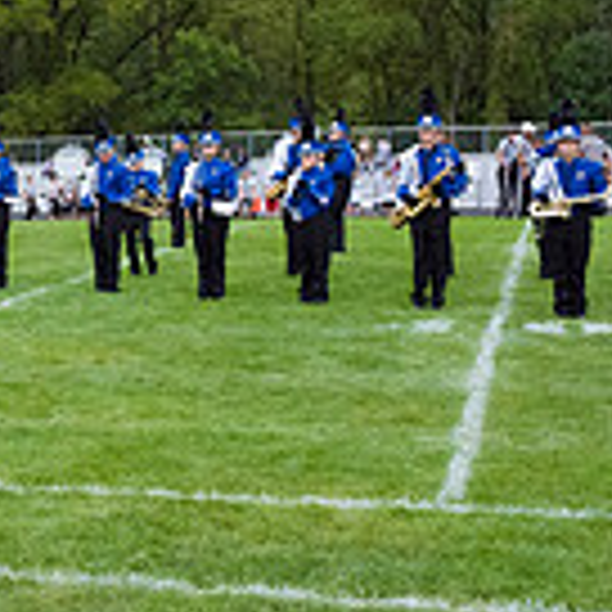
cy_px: 209
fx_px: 1740
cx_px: -414
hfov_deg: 17.1
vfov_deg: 19.9
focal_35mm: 87
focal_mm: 24
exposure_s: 1/640
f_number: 6.3
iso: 3200
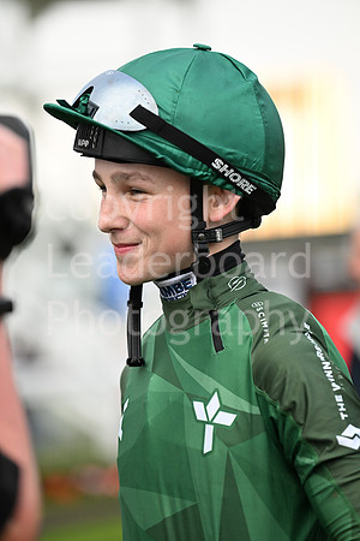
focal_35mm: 185
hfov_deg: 7.4
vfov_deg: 11.1
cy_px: 270
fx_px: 2775
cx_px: 180
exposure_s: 1/800
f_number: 3.5
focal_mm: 185
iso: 1600
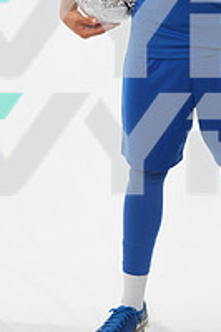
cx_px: 171
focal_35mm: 126
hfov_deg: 10.8
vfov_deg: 16.1
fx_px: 1162
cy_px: 28
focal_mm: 55.9
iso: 500
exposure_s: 1/125
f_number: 8
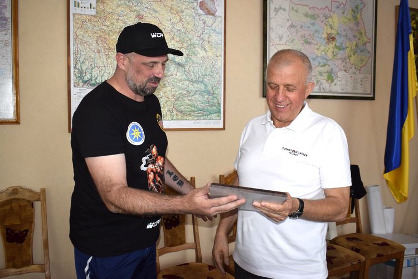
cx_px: 209
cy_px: 140
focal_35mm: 33
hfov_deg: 57.2
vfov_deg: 40.0
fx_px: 383
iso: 800
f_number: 4.5
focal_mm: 22
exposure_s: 1/80
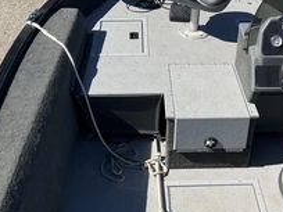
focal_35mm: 57
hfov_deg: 33.6
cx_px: 180
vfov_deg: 25.0
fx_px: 466
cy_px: 28
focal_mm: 3
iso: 25
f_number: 1.8
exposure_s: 1/1786
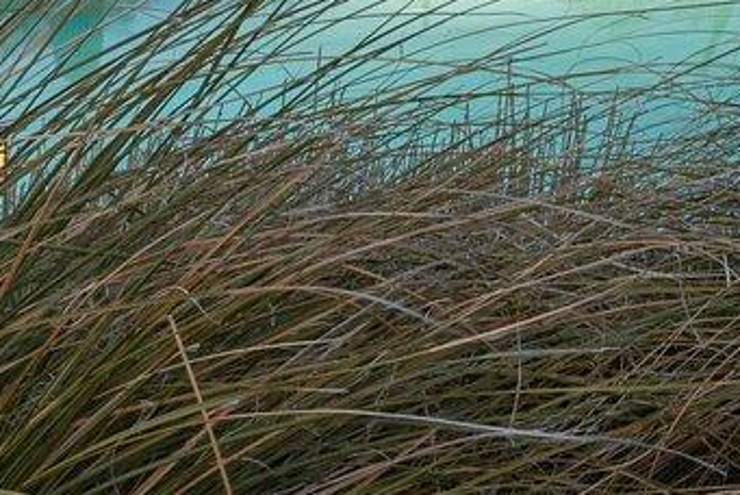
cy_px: -266
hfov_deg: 14.7
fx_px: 2086
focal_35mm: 101
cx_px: 1656
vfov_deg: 12.8
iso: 400
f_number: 8
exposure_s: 1/1.25
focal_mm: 16.9
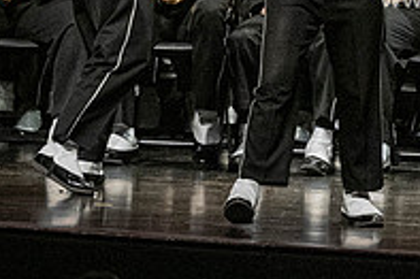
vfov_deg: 2.1
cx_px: 527
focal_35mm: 640
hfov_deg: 3.2
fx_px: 7460
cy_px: -77
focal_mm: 145
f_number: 4
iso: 4000
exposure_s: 1/500
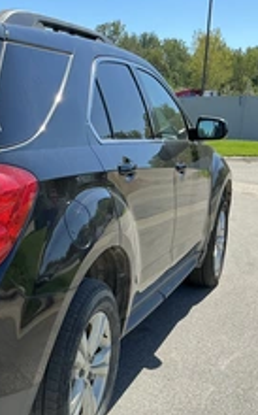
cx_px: -58
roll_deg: +0.5
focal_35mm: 54
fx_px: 609
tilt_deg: -10.5
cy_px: 240
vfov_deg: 37.5
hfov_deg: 22.0
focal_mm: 3
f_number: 1.8
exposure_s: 1/869
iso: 25
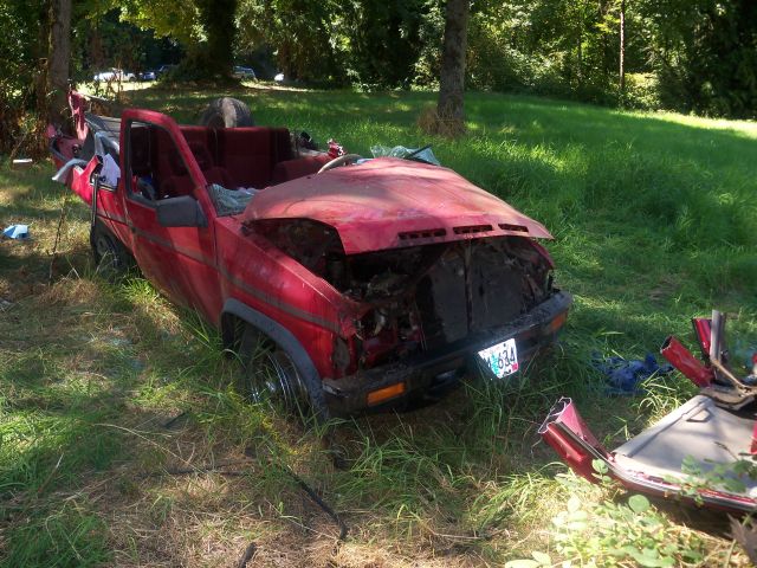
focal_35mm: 35
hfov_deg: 52.6
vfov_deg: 40.7
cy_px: 284
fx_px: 765
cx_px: 378
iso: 100
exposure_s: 1/125
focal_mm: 6.2
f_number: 3.5
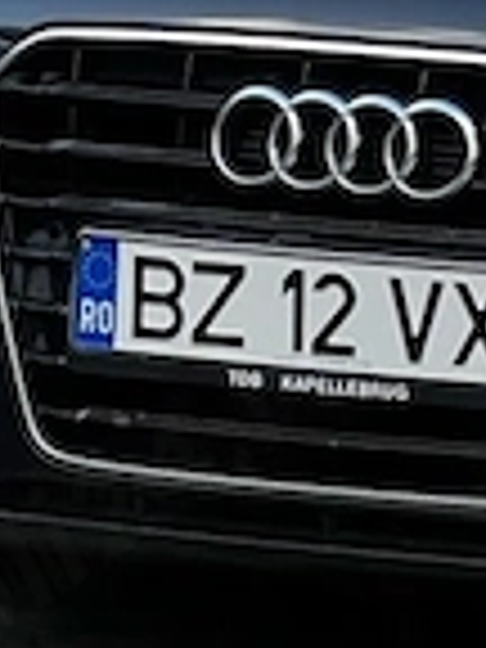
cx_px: 954
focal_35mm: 427
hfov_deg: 3.5
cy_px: -756
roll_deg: -0.4
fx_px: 7993
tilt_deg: -1.7
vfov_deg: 4.6
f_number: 2.8
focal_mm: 9
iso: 32
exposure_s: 1/99
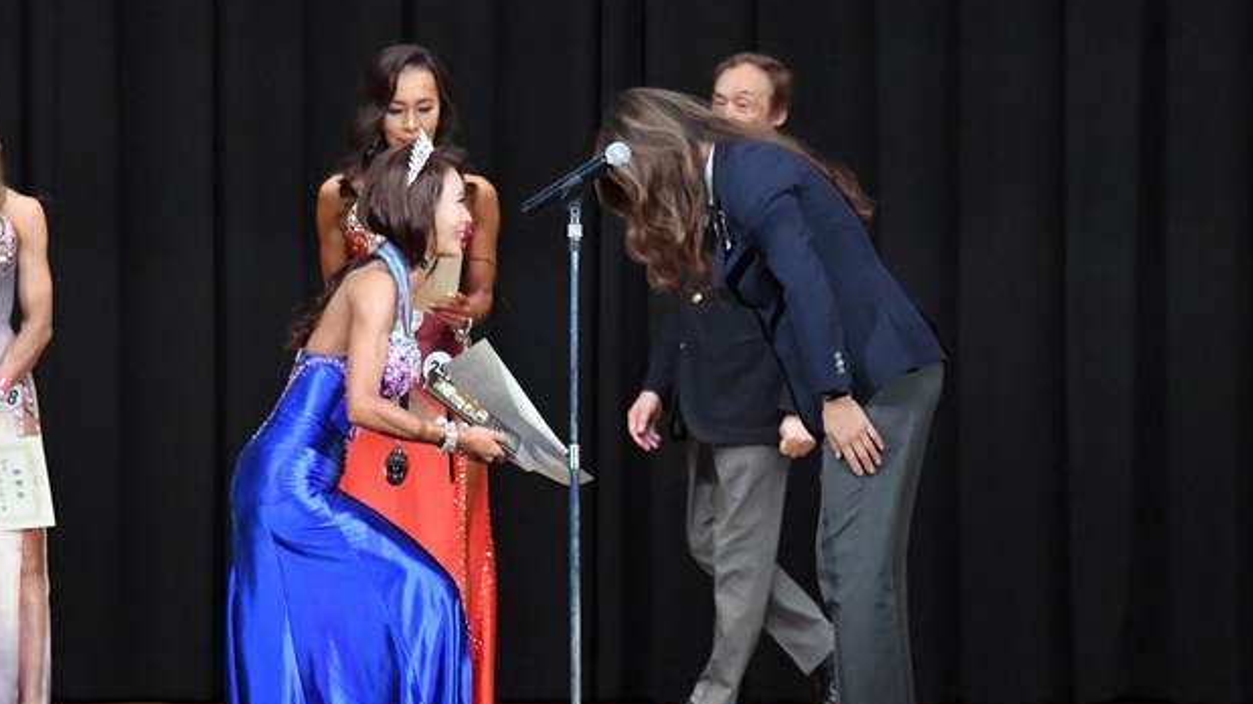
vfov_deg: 4.6
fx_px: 8803
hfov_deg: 8.1
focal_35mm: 265
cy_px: 447
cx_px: 493
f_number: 5.6
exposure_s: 1/400
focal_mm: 135
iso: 8000
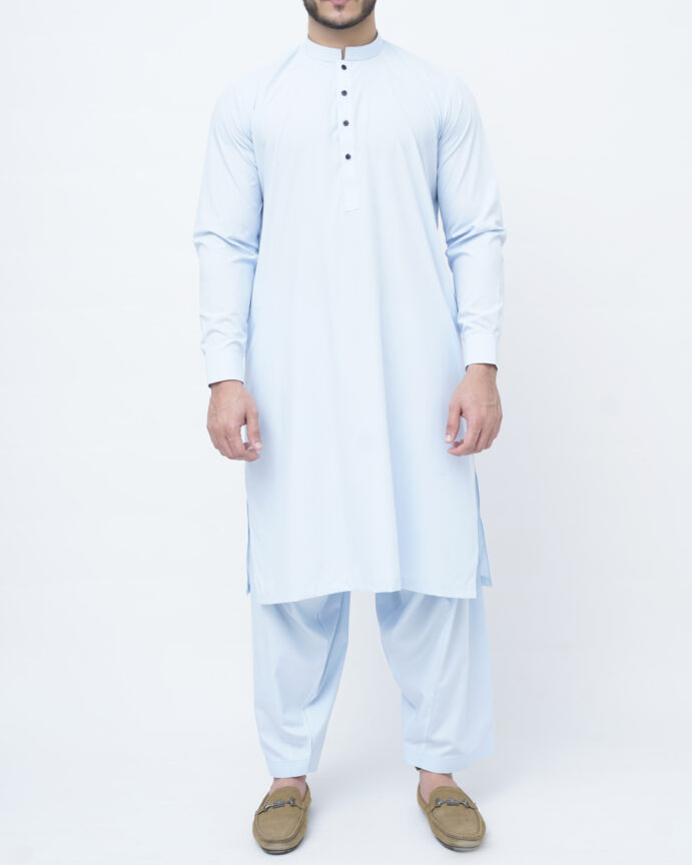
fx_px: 1459
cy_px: 363
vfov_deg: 33.0
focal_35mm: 57
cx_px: 342
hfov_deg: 26.7
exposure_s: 1/125
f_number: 4
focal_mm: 50
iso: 100
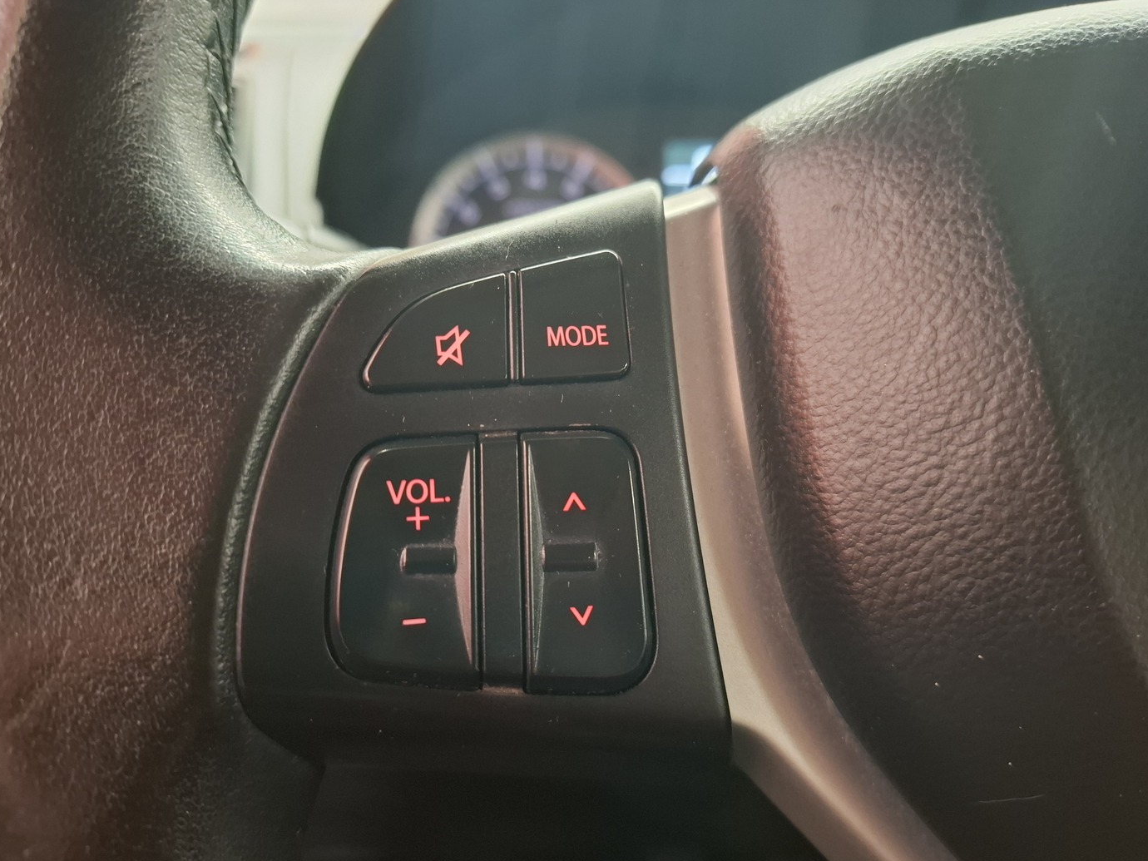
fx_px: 796
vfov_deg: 56.8
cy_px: 434
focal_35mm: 24
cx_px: 580
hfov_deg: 71.6
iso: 800
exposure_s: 1/25
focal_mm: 5.54
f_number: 1.8
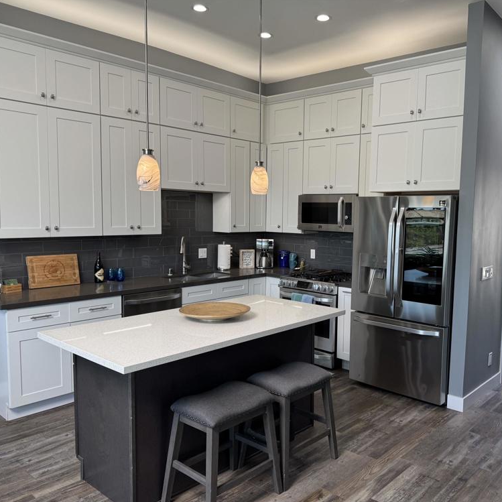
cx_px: 297
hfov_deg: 55.3
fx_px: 476
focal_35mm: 29
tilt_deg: -7.5
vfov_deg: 55.6
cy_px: 255
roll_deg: -1.3
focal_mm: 6.76
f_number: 1.78
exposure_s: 1/237
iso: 64
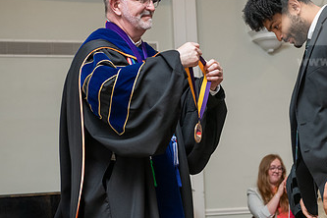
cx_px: 252
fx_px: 917
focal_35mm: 101
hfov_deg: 20.0
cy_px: 82
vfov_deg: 13.5
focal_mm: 58
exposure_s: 1/200
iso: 1600
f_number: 4.5
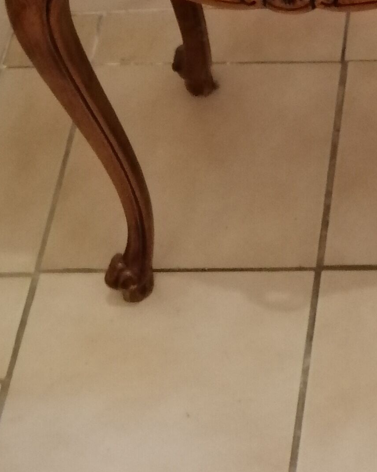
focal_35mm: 109
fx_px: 1521
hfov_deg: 13.2
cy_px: 77
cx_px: 609
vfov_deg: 17.4
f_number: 1.8
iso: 640
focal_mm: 3.96
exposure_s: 1/33.3
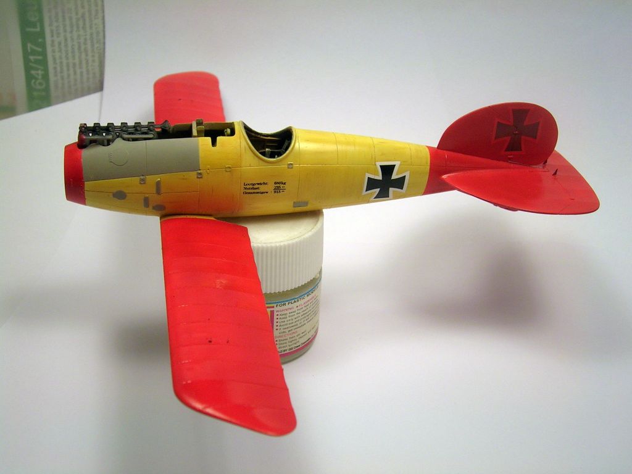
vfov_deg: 30.3
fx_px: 876
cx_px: 316
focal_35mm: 48
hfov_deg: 39.7
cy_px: 237
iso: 50
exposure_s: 1/192
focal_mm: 7.3
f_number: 3.1
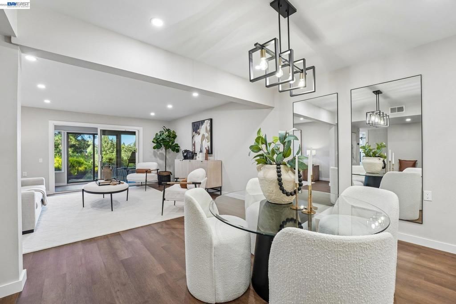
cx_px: 228
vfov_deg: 81.2
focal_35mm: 14
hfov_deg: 104.3
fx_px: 177
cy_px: 152
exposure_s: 1/25
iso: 640
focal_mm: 14
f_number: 8
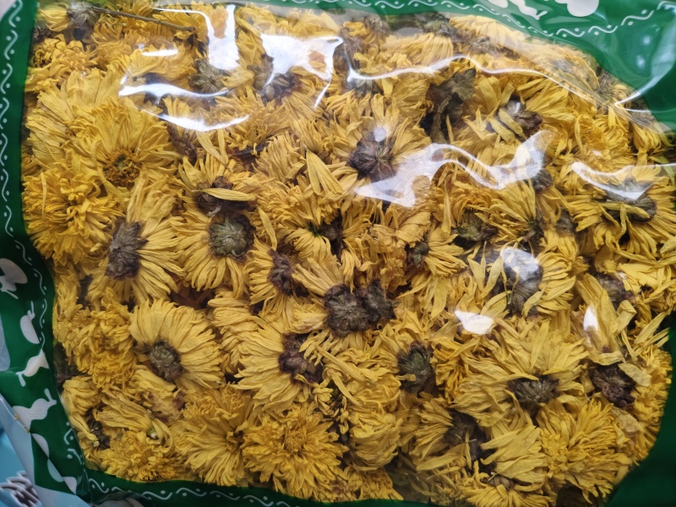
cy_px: 254
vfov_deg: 58.9
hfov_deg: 73.9
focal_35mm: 23
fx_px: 449
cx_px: 338
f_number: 1.88
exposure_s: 1/50
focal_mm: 5.56
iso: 407
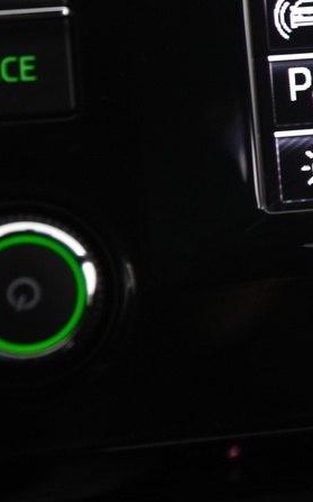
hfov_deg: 6.9
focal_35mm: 185
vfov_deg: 11.3
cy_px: 111
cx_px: 580
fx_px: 2527
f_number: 4
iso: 1000
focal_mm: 50
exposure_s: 1/10
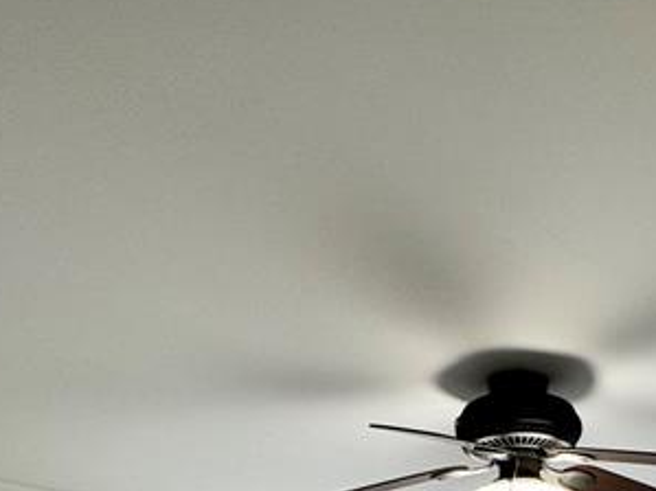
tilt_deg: -5.8
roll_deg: +0.0
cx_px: 494
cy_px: 809
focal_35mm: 48
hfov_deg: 38.6
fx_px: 909
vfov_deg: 22.4
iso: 80
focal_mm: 2.22
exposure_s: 1/120
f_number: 2.2
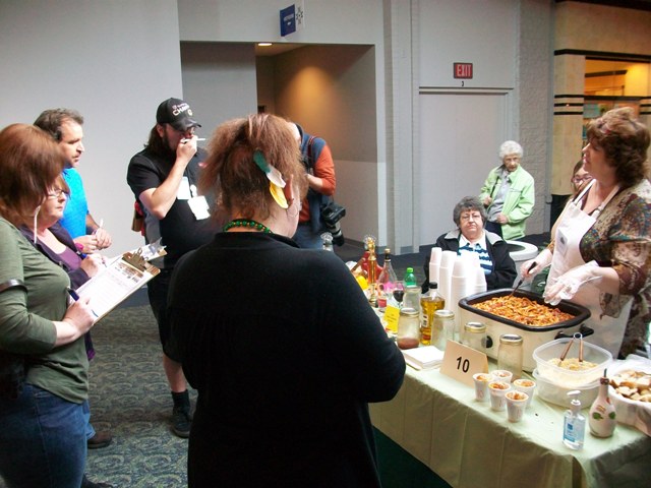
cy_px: 244
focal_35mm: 32
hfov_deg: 56.8
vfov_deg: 44.2
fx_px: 602
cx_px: 326
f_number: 2.8
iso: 160
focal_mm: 5.7
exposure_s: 1/30
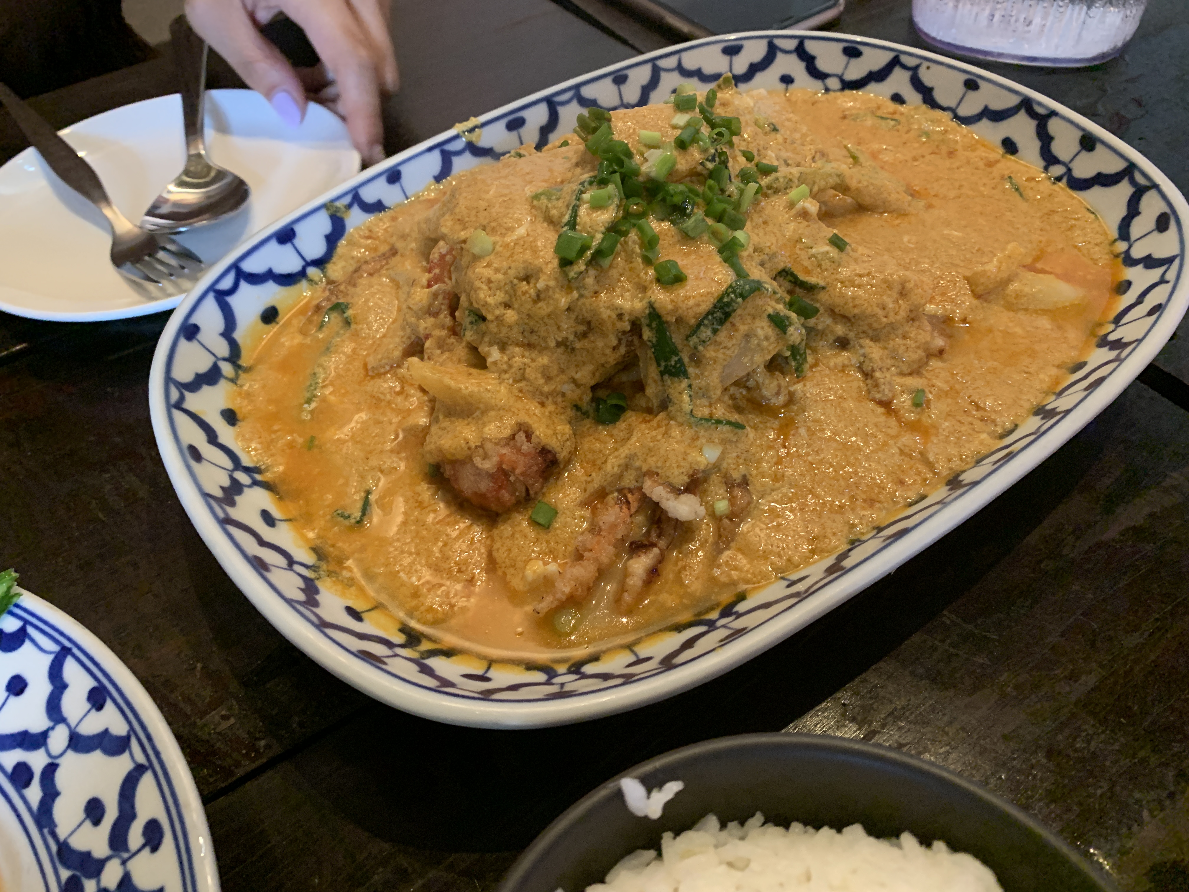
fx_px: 893
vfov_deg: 53.1
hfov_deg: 67.3
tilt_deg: -49.2
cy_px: 446
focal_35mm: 26
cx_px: 594
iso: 500
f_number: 1.8
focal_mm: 4.25
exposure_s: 1/30
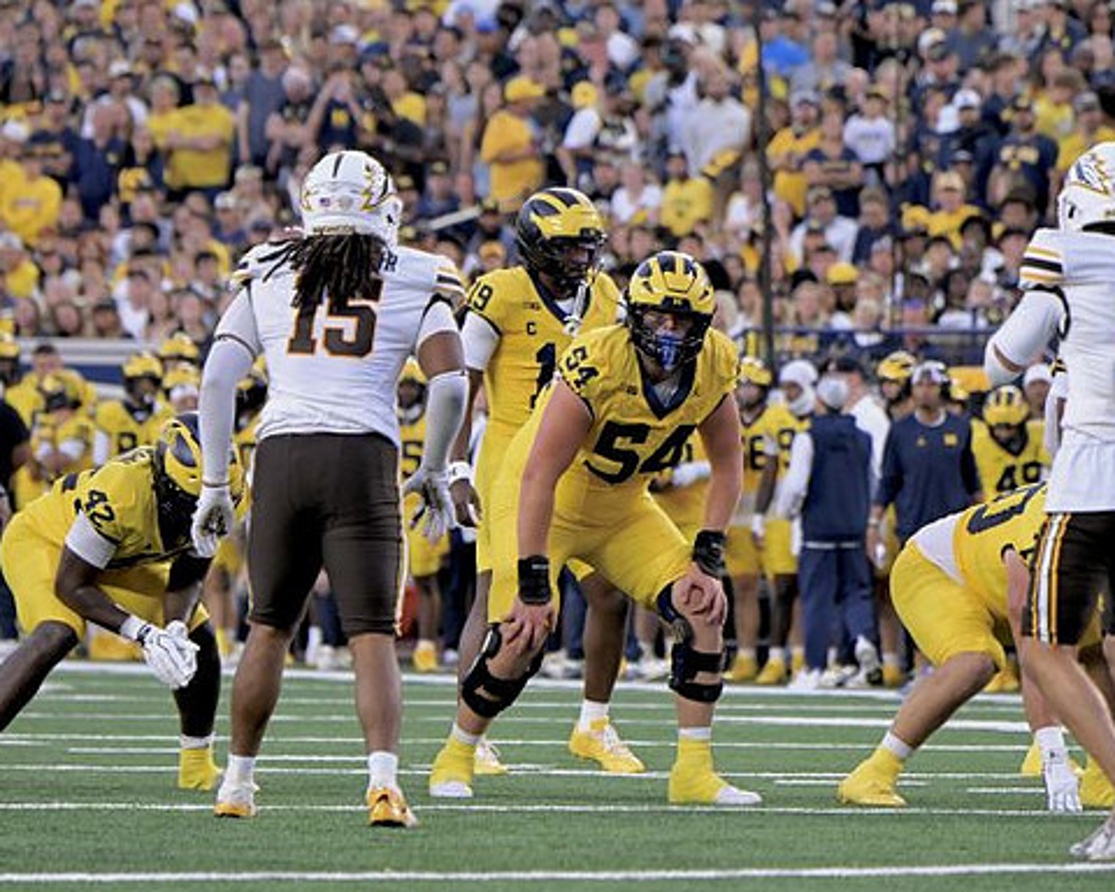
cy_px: 447
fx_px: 10098
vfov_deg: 5.1
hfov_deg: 6.3
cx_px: 609
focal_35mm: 306
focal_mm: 270
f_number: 5.6
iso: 3200
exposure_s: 1/1000
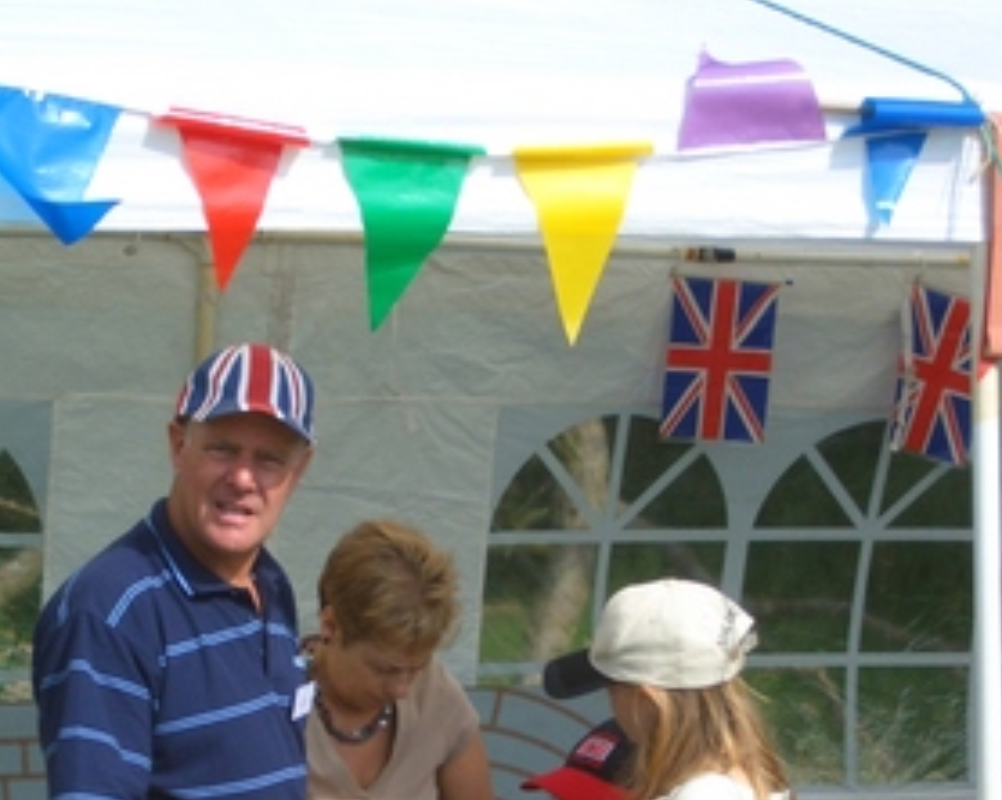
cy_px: 542
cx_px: 414
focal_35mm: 155
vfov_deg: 9.9
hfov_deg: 12.4
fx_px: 4593
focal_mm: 17.4
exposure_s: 1/160
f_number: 7.7
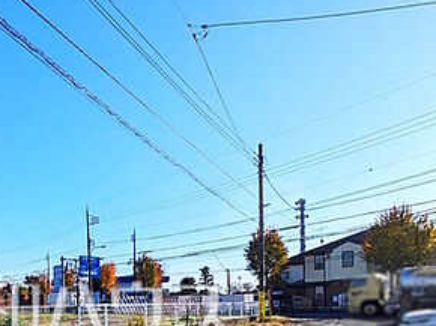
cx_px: 69
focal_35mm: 29
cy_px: 308
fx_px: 365
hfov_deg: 55.9
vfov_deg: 43.0
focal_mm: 1.83
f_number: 2.2
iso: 50
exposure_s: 1/1887
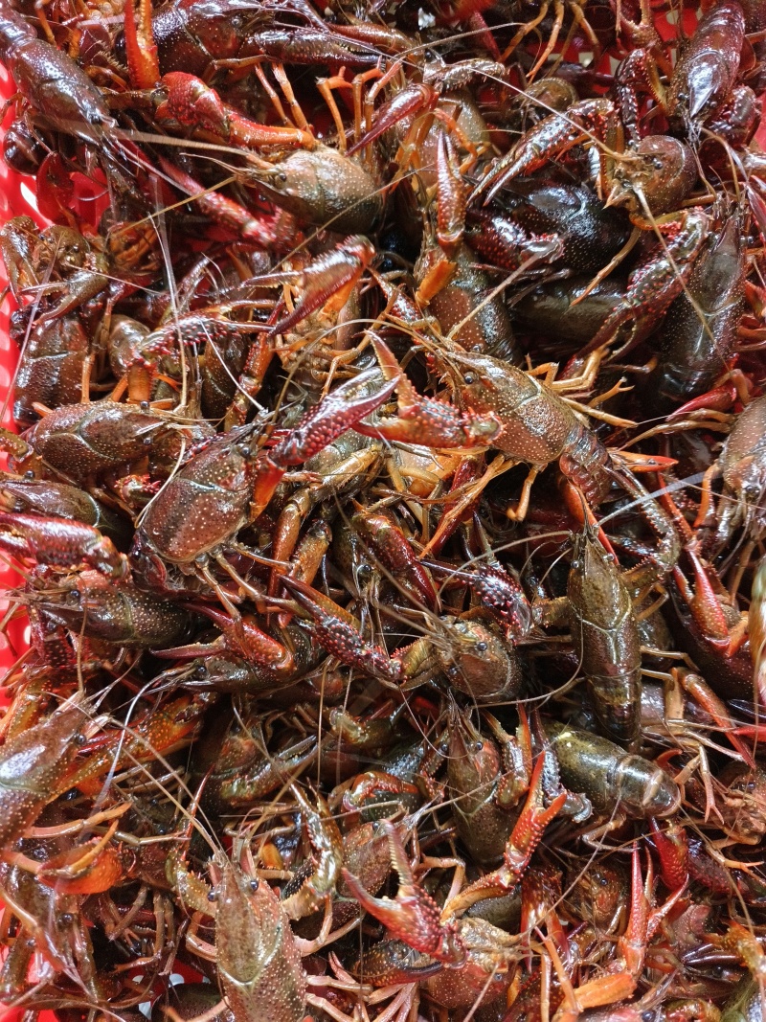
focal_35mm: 23
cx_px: 383
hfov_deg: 58.9
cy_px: 511
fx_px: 679
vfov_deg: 73.9
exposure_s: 1/76.7
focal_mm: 5.5
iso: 71
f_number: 1.75
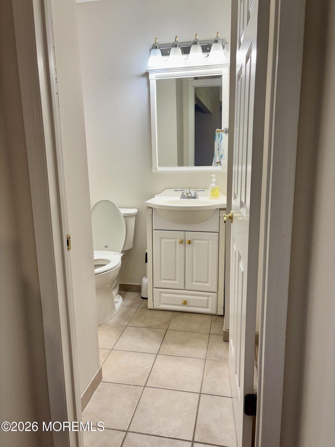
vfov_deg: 67.3
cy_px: 224
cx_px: 168
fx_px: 335
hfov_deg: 53.1
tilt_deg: -11.6
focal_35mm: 26
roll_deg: +1.2
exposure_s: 1/120
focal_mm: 5.96
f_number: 1.6
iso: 64
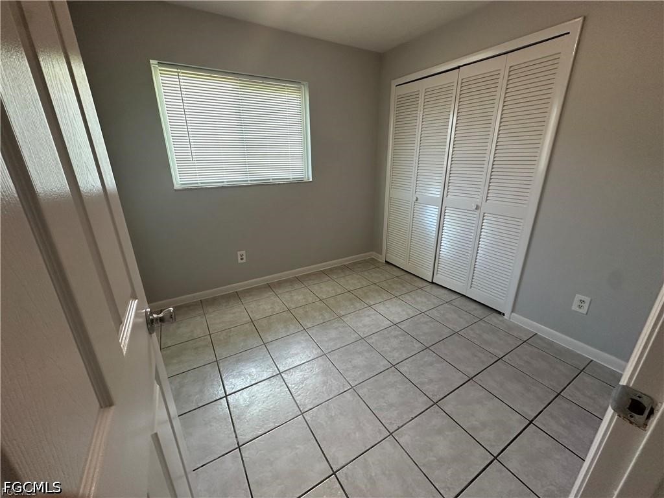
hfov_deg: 102.1
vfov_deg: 85.7
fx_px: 269
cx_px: 332
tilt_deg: -18.8
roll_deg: +0.6
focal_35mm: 14
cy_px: 249
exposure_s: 1/120
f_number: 2.2
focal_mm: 2.22
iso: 250
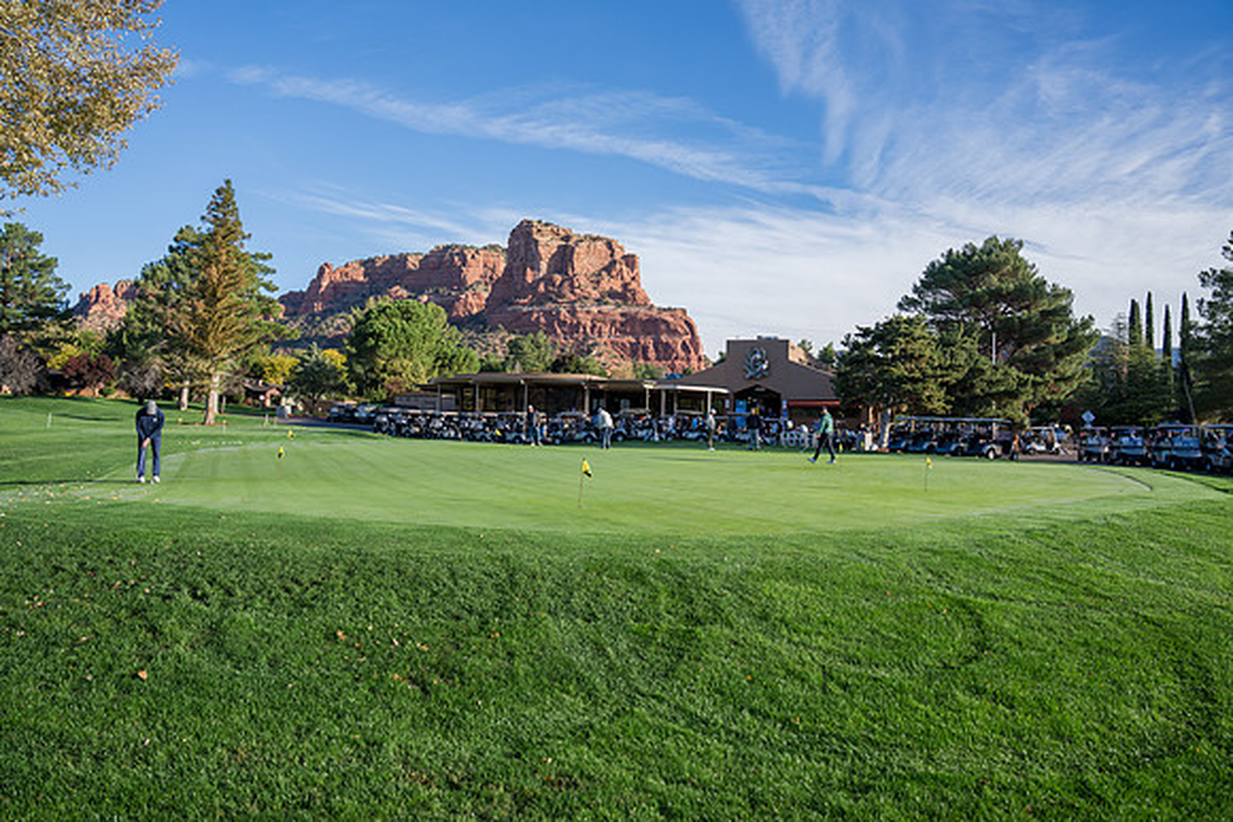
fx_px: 842
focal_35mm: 25
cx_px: 616
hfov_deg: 72.4
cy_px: 411
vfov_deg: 52.1
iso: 320
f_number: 4
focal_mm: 24
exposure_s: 1/1250
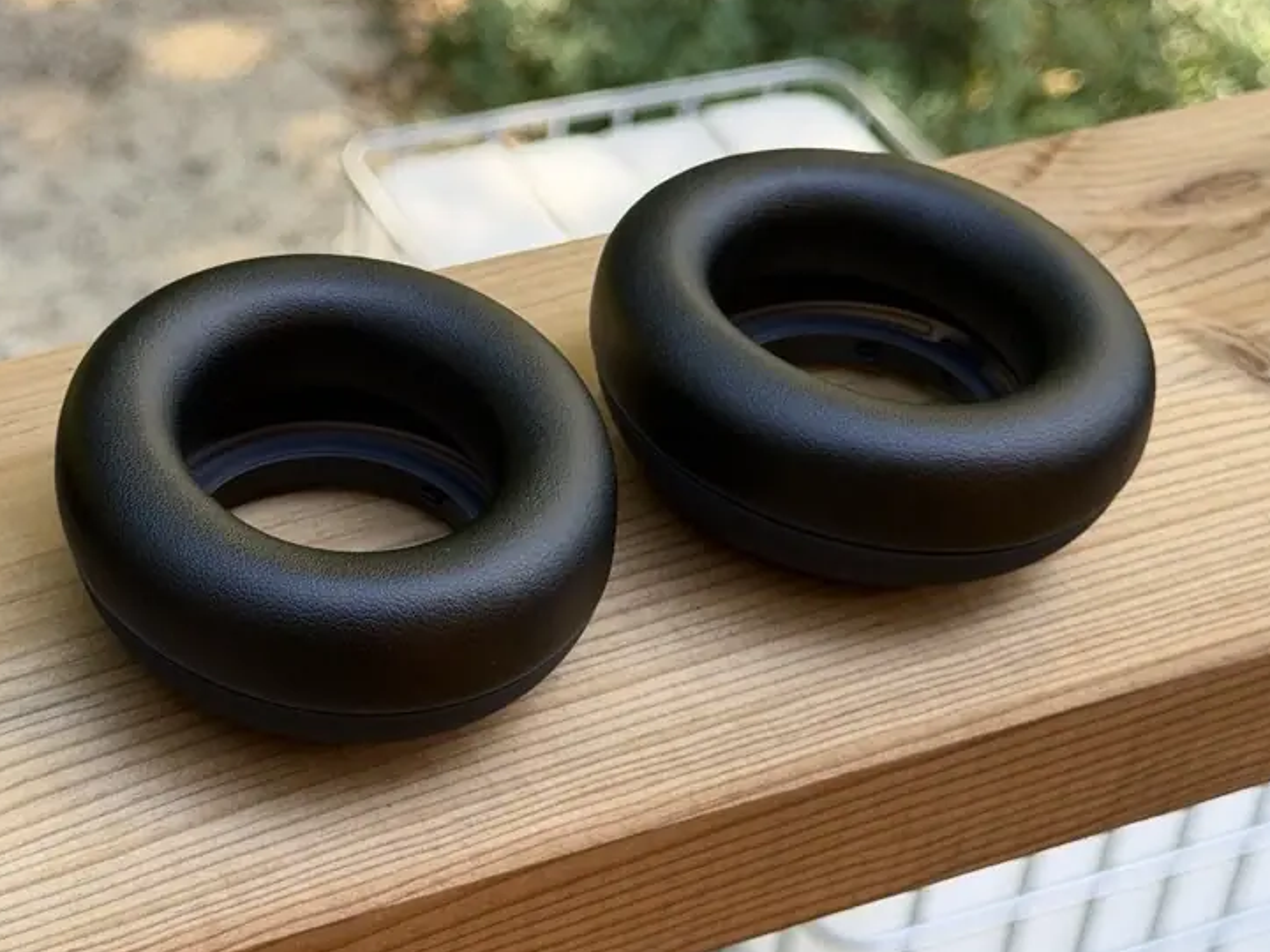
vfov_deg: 18.4
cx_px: 393
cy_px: 472
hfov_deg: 24.3
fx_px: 2935
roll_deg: -5.4
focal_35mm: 80
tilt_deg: -42.1
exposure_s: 1/164
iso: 80
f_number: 1.78
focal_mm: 6.76
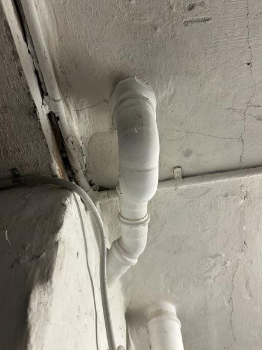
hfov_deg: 51.3
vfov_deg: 65.3
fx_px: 273
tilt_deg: +60.9
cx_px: 129
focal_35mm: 27
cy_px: 174
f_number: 1.5
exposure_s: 1/100
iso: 100
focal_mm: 5.7
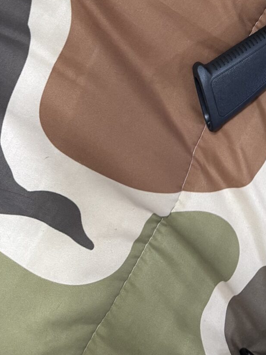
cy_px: -128
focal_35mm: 75
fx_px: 769
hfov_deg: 18.8
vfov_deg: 22.7
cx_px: 297
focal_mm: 6.76
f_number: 1.78
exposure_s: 1/60
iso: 320
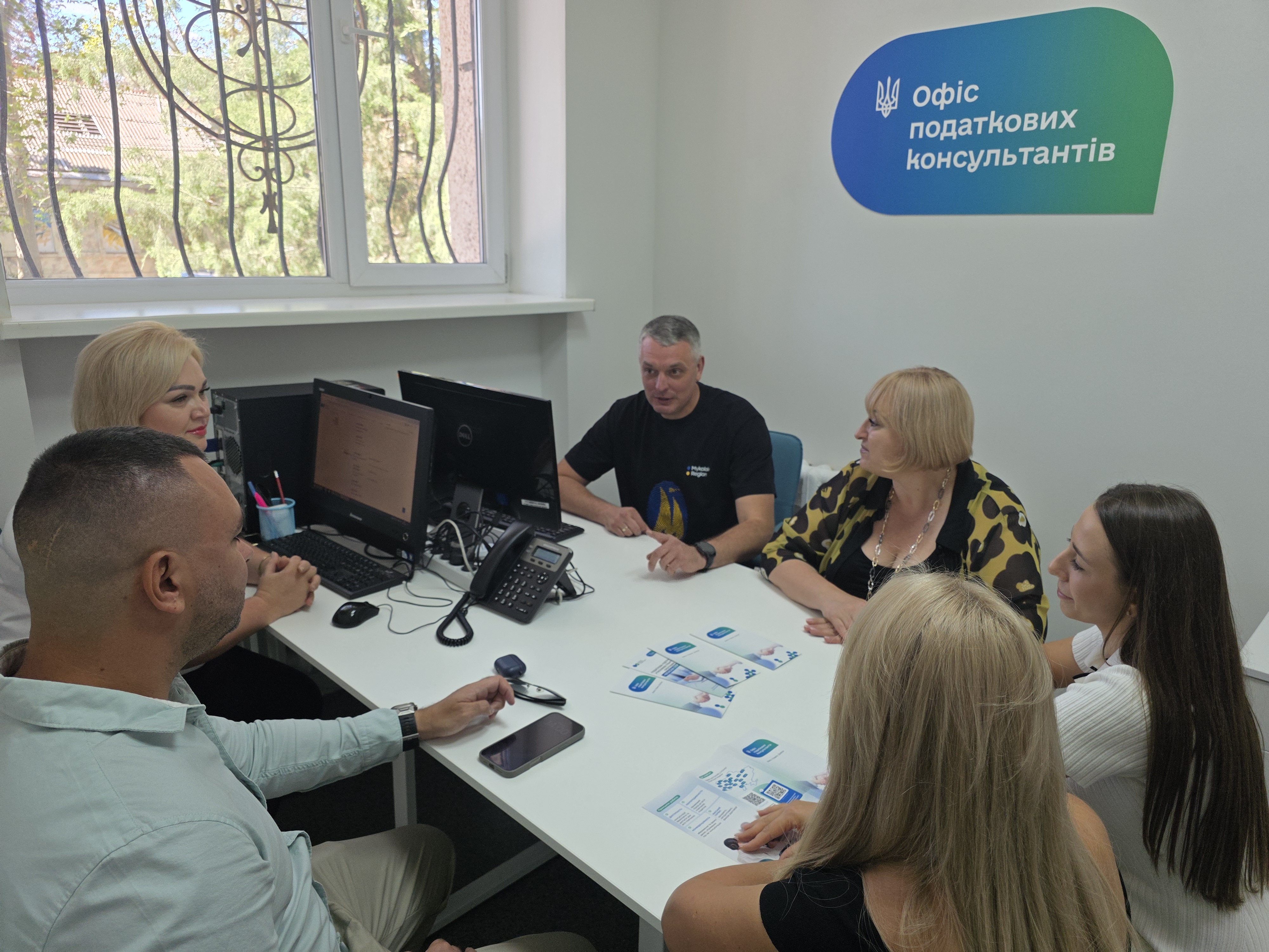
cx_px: 634
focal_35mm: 23
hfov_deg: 73.9
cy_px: 476
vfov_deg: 58.9
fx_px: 843
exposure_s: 1/180
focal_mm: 6.3
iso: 64
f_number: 1.7
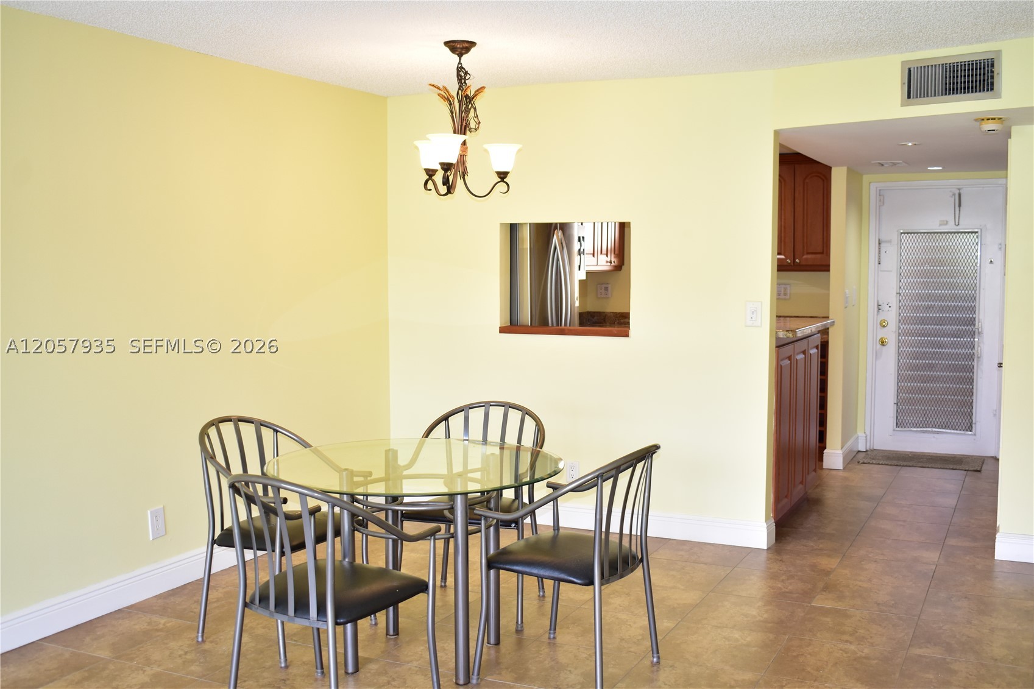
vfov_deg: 35.5
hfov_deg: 51.3
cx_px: 517
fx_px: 1077
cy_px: 344
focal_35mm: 38
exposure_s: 1/60
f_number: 4.5
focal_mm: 25
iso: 720
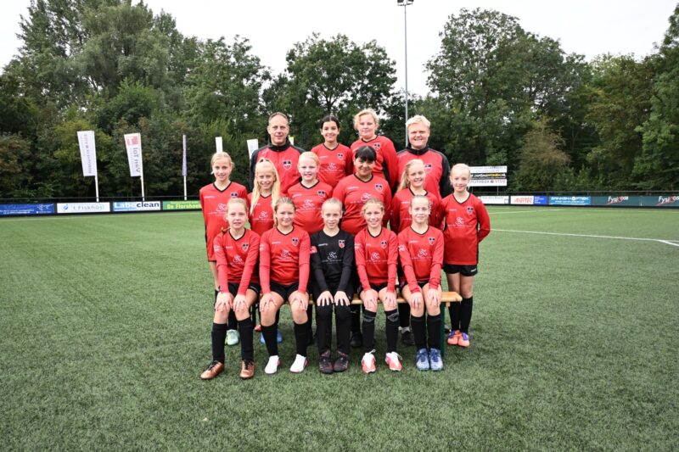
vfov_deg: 46.4
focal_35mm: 28
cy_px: 226
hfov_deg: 65.5
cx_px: 340
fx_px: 528
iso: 500
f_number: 4.5
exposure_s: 1/800
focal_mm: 19
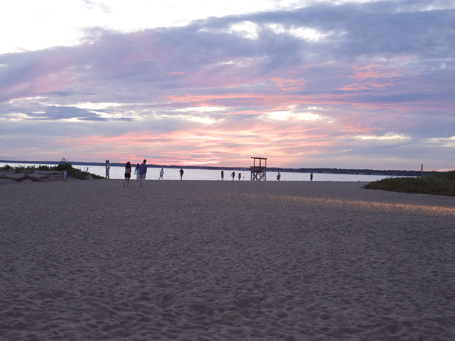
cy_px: 169
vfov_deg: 26.6
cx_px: 217
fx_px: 723
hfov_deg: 34.9
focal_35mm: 55
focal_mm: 50
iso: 3200
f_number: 3.2
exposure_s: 1/200
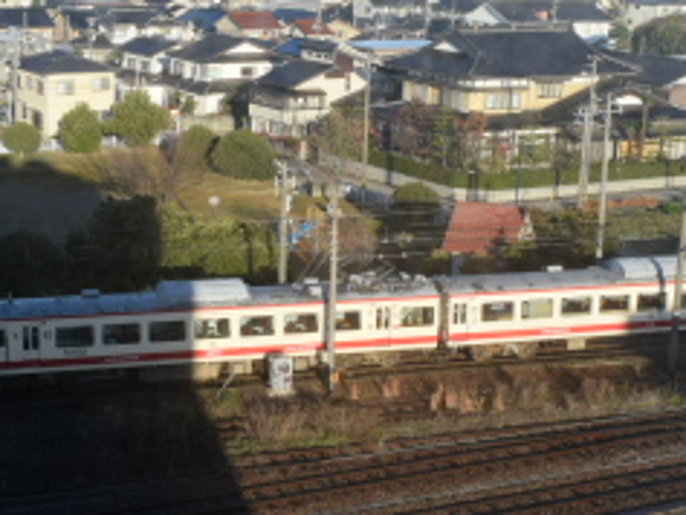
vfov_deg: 21.0
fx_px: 1388
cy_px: 310
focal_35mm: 70
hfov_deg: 27.7
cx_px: 266
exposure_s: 1/2500
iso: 800
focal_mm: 18
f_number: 5.6
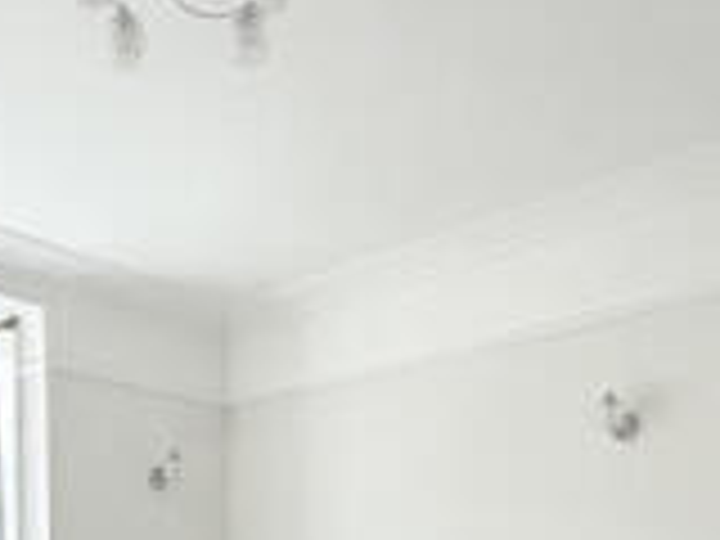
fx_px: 1061
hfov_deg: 37.1
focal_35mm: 51
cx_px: 236
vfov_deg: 25.6
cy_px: 646
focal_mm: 2.22
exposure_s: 1/203
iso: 50
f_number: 2.2
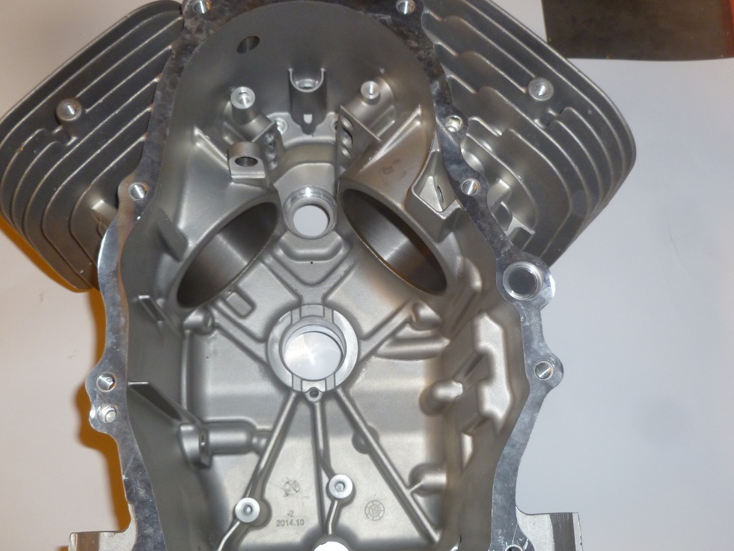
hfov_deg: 50.1
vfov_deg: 38.6
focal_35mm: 37
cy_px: 302
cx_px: 393
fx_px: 785
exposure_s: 1/30
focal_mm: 5
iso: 125
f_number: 3.3
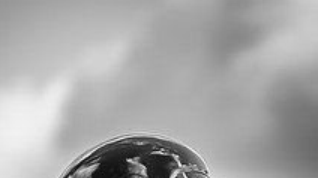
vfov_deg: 1.6
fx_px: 6473
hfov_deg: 2.8
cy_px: 744
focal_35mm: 768
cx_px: 133
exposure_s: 1/1000
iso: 100
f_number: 3.5
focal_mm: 76
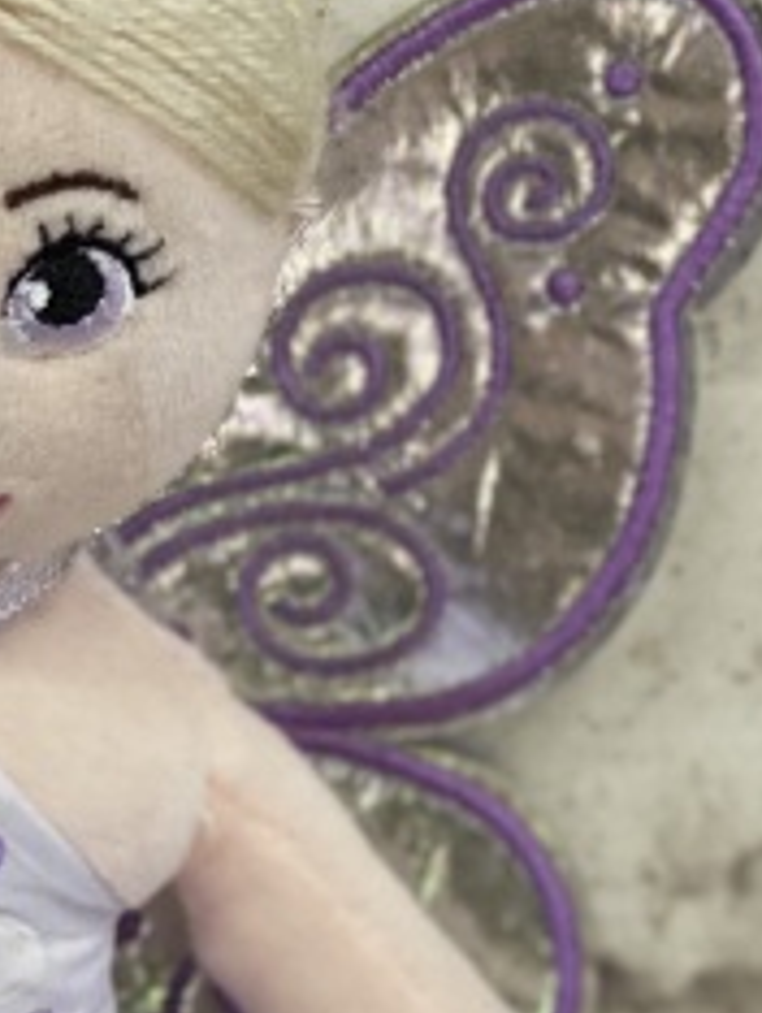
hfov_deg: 6.6
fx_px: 6504
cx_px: -610
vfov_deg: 8.9
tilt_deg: -20.6
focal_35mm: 222
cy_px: 857
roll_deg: -0.2
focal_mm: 6
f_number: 2
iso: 125
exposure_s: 1/50
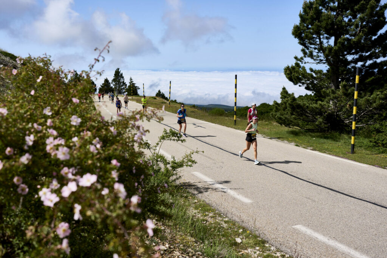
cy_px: 129
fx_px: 376
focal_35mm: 35
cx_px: 194
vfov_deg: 37.9
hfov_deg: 54.4
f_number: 2.8
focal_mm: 35
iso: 125
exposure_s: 1/5000
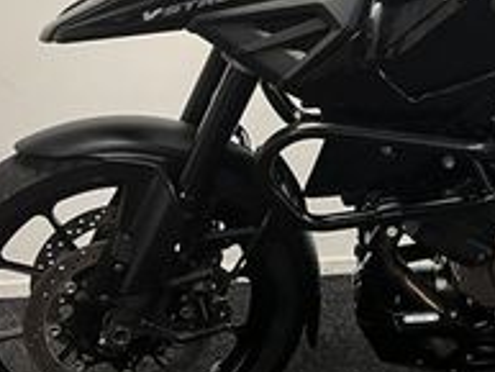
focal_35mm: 86
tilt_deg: -11.0
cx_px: 549
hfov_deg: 21.5
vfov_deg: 17.0
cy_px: 62
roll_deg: +0.0
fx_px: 1231
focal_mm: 5.1
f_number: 1.6
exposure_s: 1/50
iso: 100
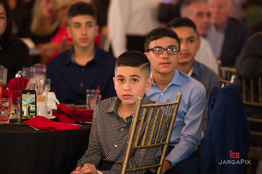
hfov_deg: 10.3
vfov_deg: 6.9
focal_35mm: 200
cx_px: 131
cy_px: 87
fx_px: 1455
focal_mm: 200
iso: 1600
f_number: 3.2
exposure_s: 1/125
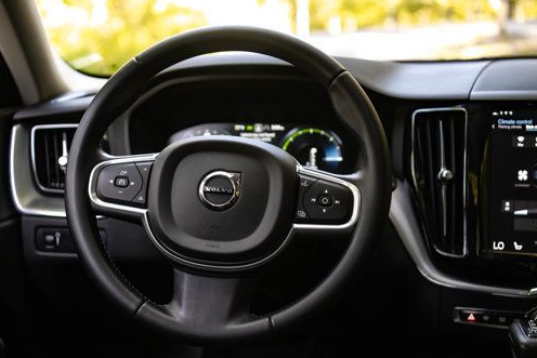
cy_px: 185
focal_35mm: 49
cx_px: 254
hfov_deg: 40.3
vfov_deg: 27.5
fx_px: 731
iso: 800
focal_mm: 38
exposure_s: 1/200
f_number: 2.8
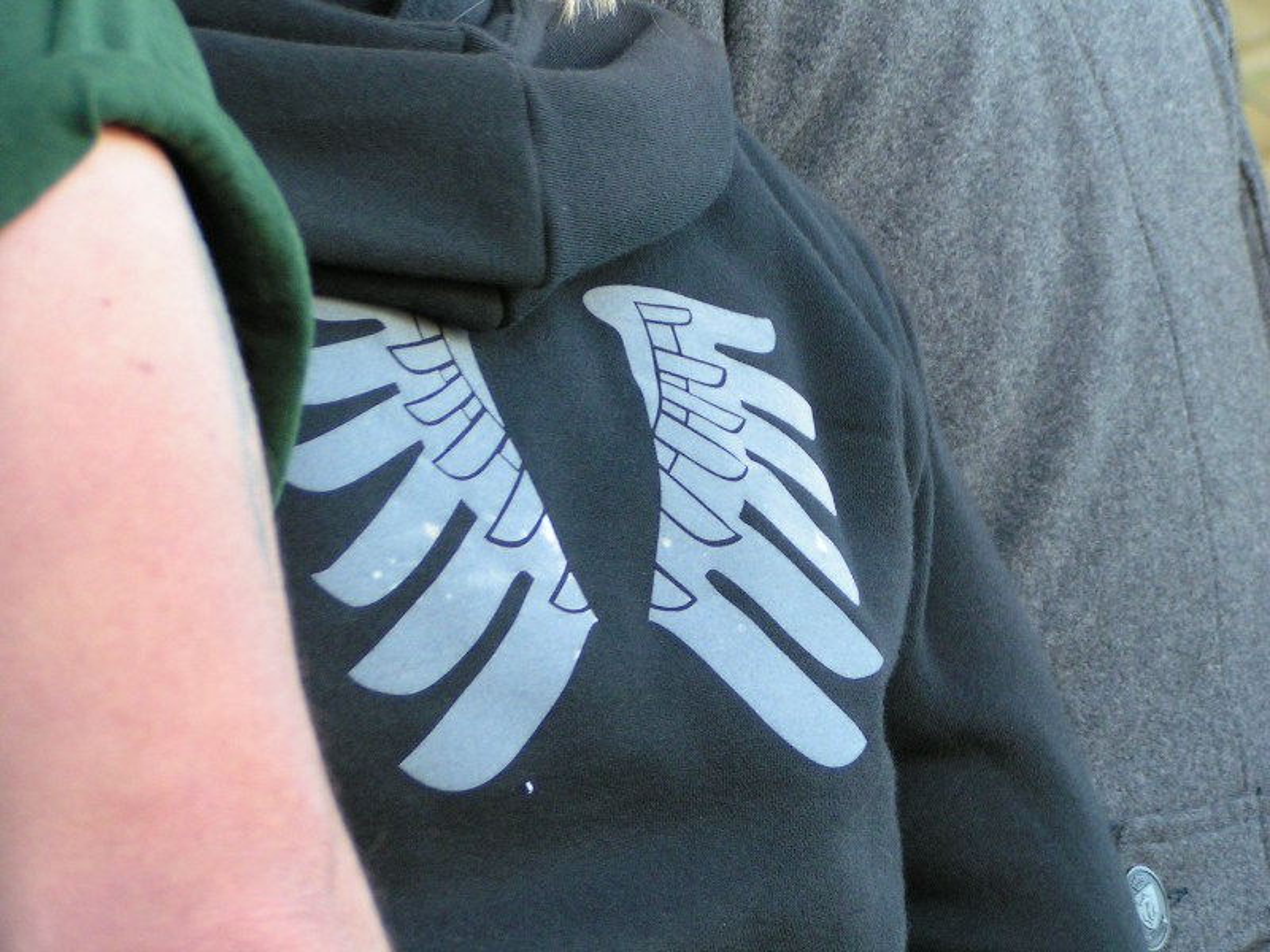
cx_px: 635
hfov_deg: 16.6
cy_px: 476
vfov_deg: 12.5
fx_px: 4366
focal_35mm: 119
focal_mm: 18.2
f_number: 3.5
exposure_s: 1/125
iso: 125
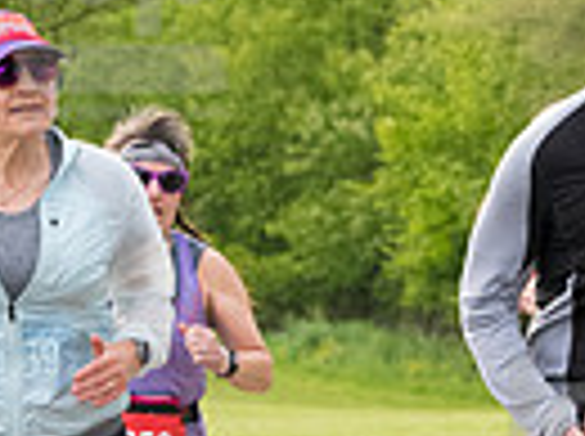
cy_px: 476
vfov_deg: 2.5
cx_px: 614
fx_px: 10121
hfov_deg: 3.3
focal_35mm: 600
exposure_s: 1/1600
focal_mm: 120
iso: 4000
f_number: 7.1
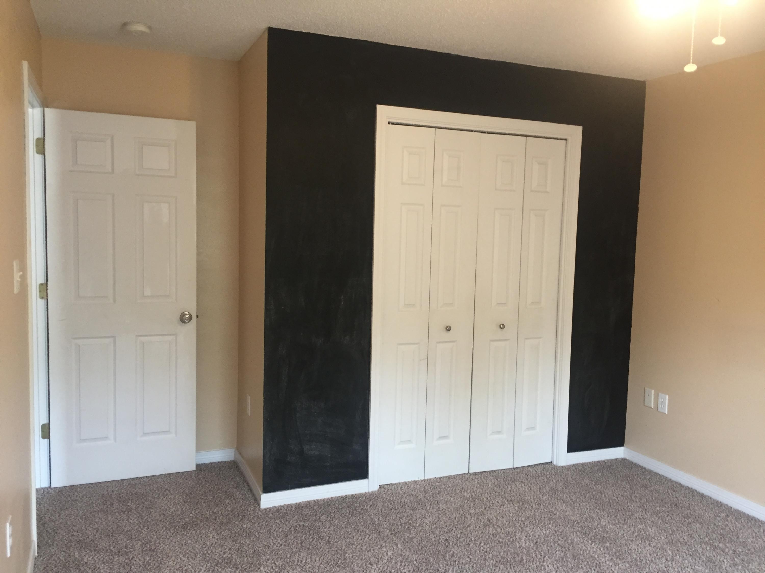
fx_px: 641
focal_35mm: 29
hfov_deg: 61.7
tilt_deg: -5.8
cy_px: 286
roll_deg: -3.2
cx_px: 382
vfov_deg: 48.2
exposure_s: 1/30
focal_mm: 4.15
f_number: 2.2
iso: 125
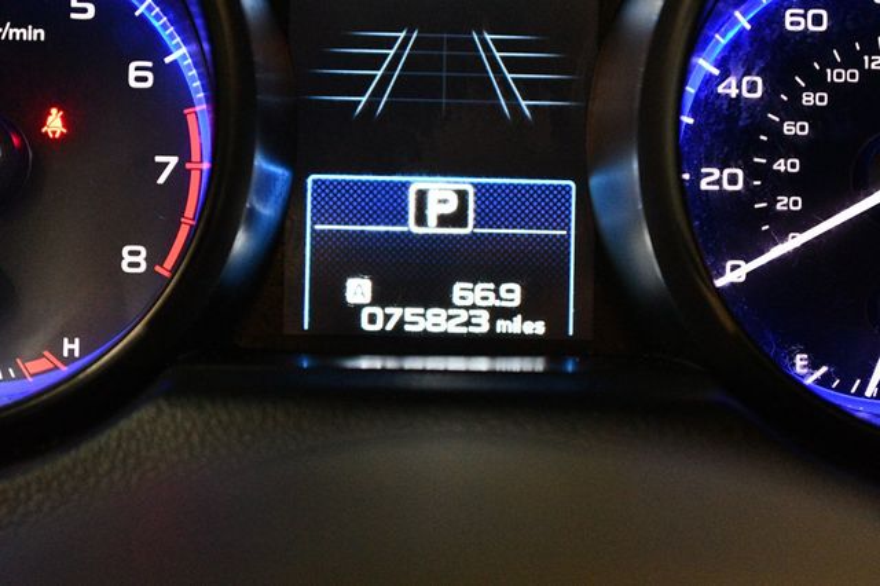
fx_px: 1906
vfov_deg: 17.5
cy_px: 293
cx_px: 440
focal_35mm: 78
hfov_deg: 26.0
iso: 6400
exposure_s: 1/60
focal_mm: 52
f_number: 5.6
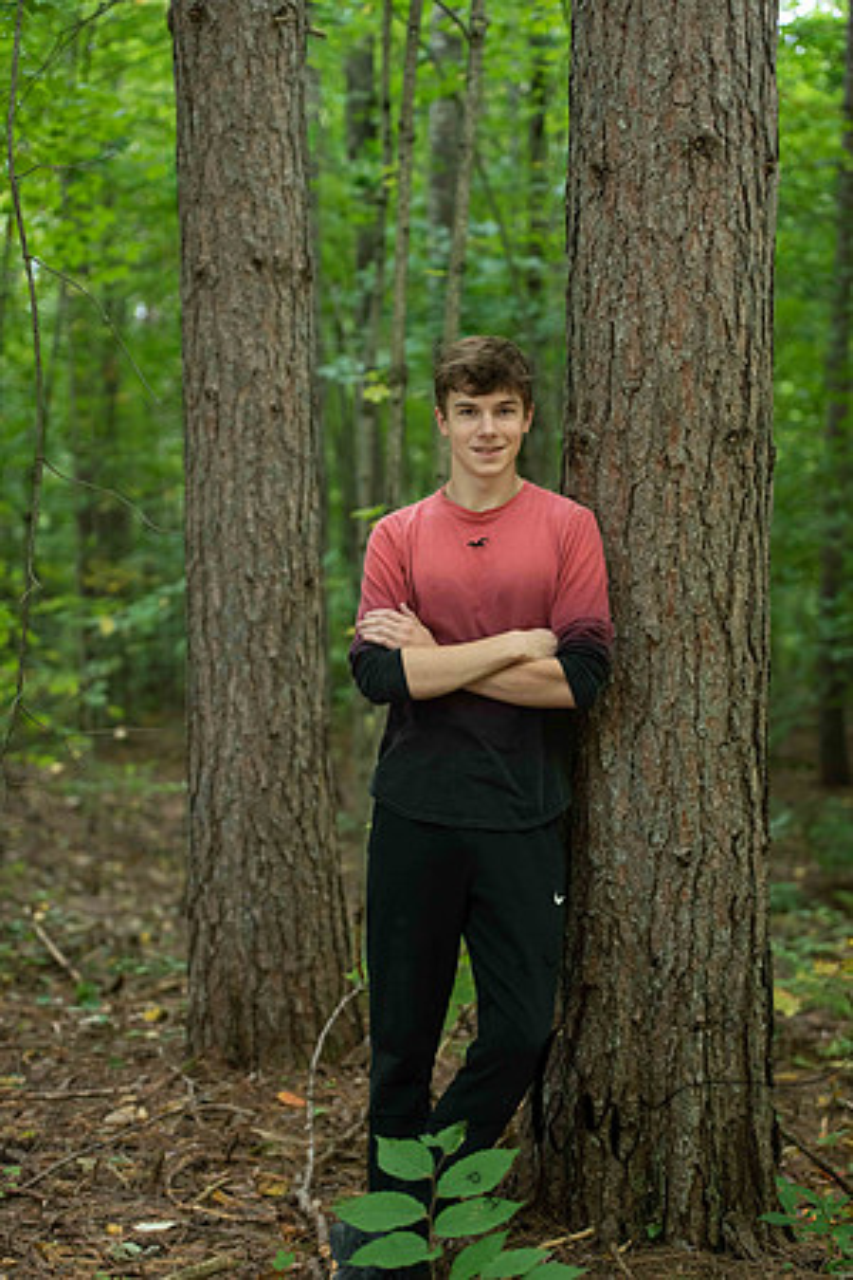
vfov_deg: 28.8
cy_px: 640
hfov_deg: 19.5
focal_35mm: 70
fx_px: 2488
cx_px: 426
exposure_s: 1/200
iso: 800
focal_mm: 70
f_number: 2.8
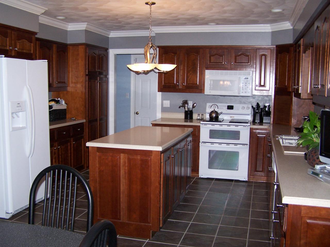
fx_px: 362
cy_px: 124
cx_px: 165
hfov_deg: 49.0
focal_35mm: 38
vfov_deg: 37.7
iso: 140
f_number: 2.8
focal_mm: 6.3
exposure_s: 1/60
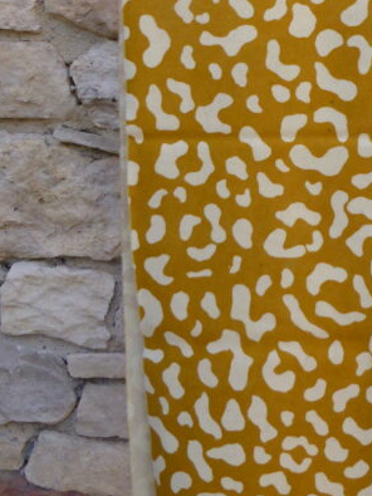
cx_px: 297
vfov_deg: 42.9
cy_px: 145
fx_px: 616
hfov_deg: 32.7
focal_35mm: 43
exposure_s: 1/640
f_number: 3.3
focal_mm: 4.3
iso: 400
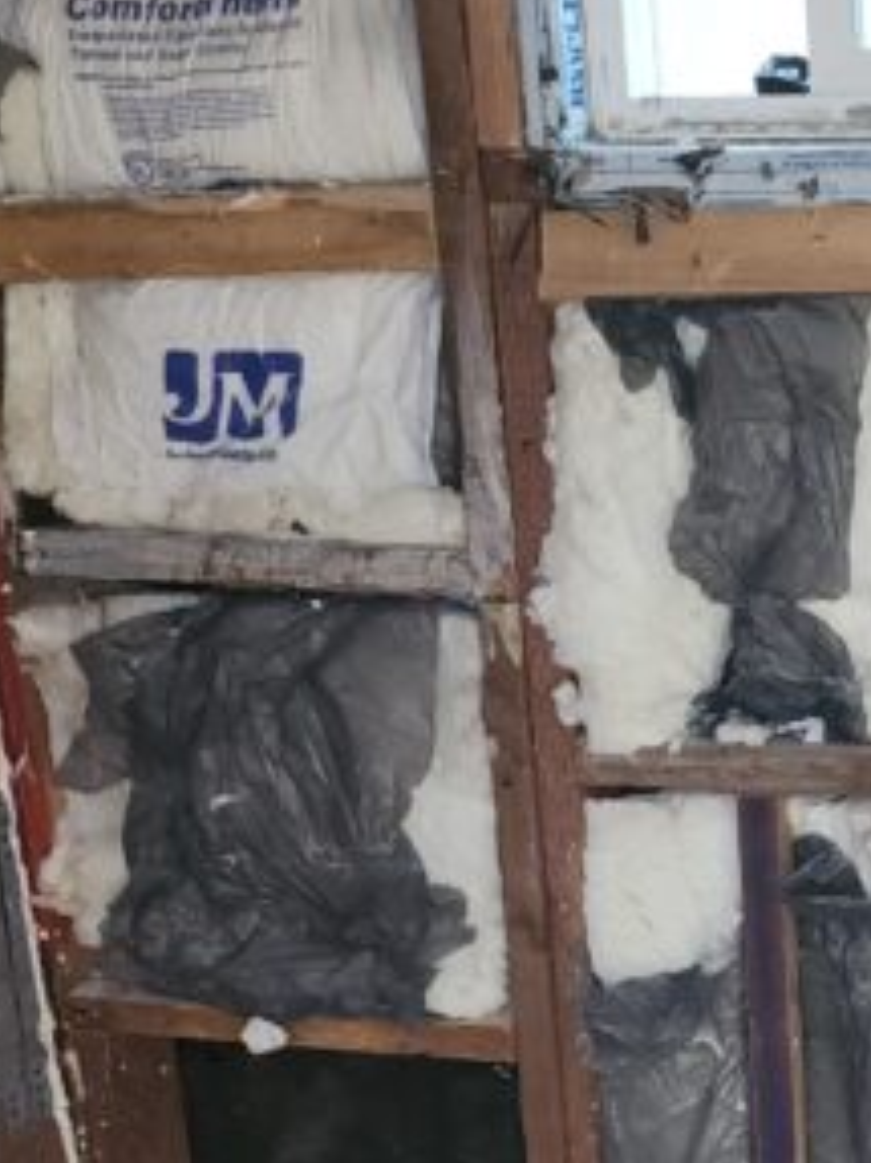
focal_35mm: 82
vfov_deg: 23.2
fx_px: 2753
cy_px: 1070
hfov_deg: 17.3
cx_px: 1009
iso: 125
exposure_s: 1/12
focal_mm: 6.4
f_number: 1.8
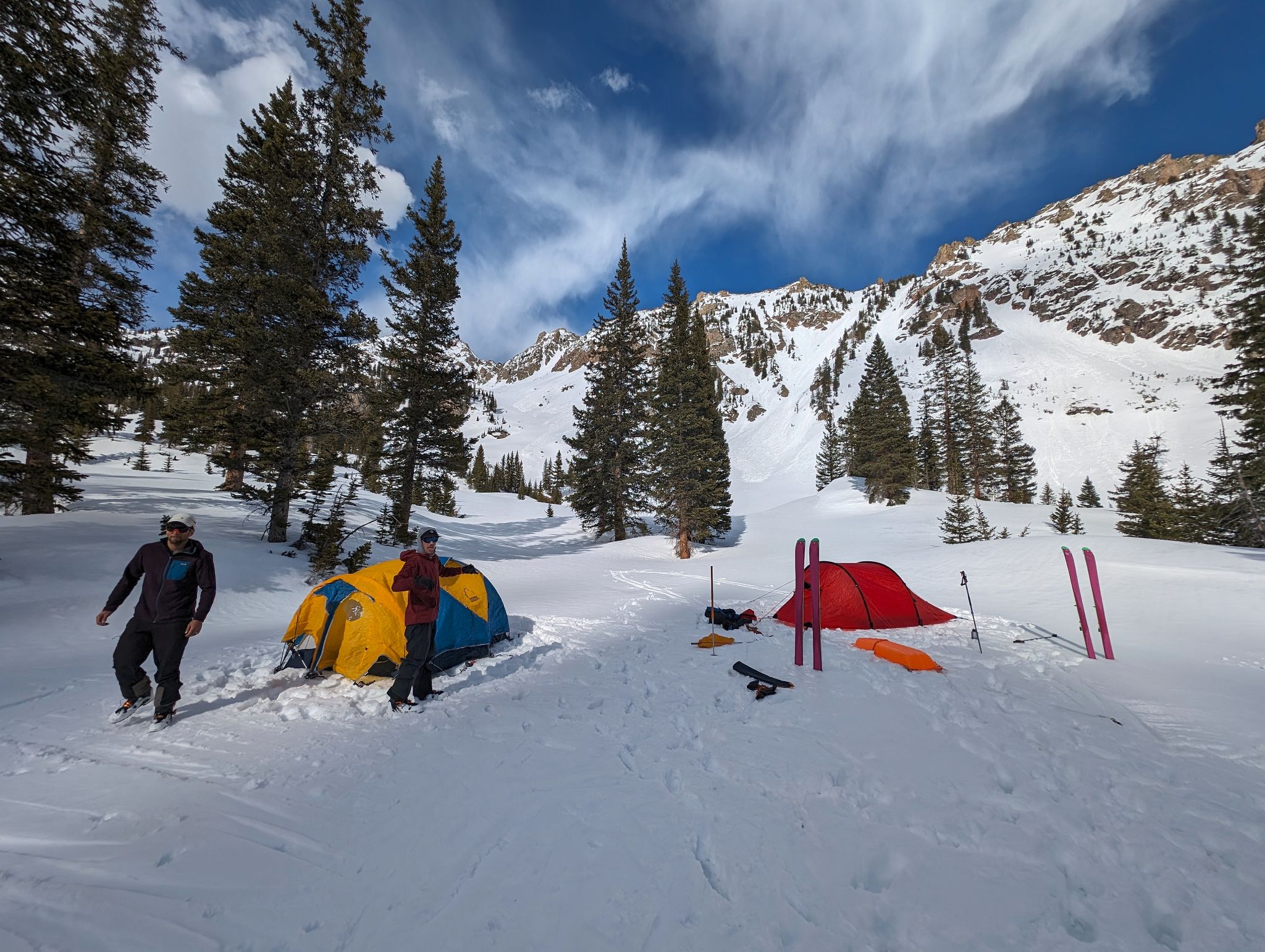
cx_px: 632
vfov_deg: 94.6
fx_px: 439
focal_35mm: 12
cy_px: 476
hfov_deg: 110.5
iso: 41
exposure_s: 1/5076
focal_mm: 2.23
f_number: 1.95
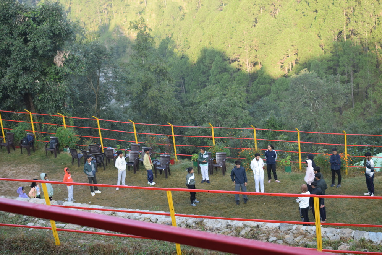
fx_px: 637
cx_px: 191
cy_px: 128
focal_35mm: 60
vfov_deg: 22.6
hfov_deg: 33.4
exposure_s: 1/160
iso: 400
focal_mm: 40
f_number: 6.3
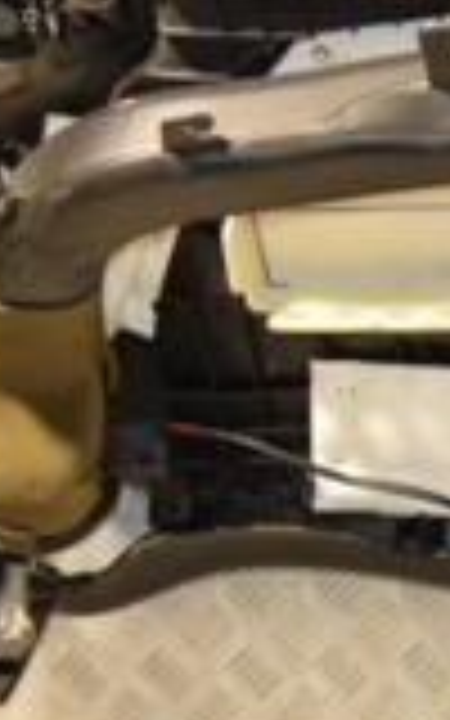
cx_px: 990
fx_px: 2804
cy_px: 387
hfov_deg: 8.5
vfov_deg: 14.6
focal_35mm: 143
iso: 800
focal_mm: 25
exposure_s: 1/200
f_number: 5
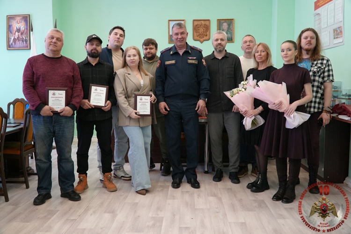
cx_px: 176
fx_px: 307
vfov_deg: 41.7
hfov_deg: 59.5
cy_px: 117
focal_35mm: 32
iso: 1600
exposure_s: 1/160
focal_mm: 21
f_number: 4
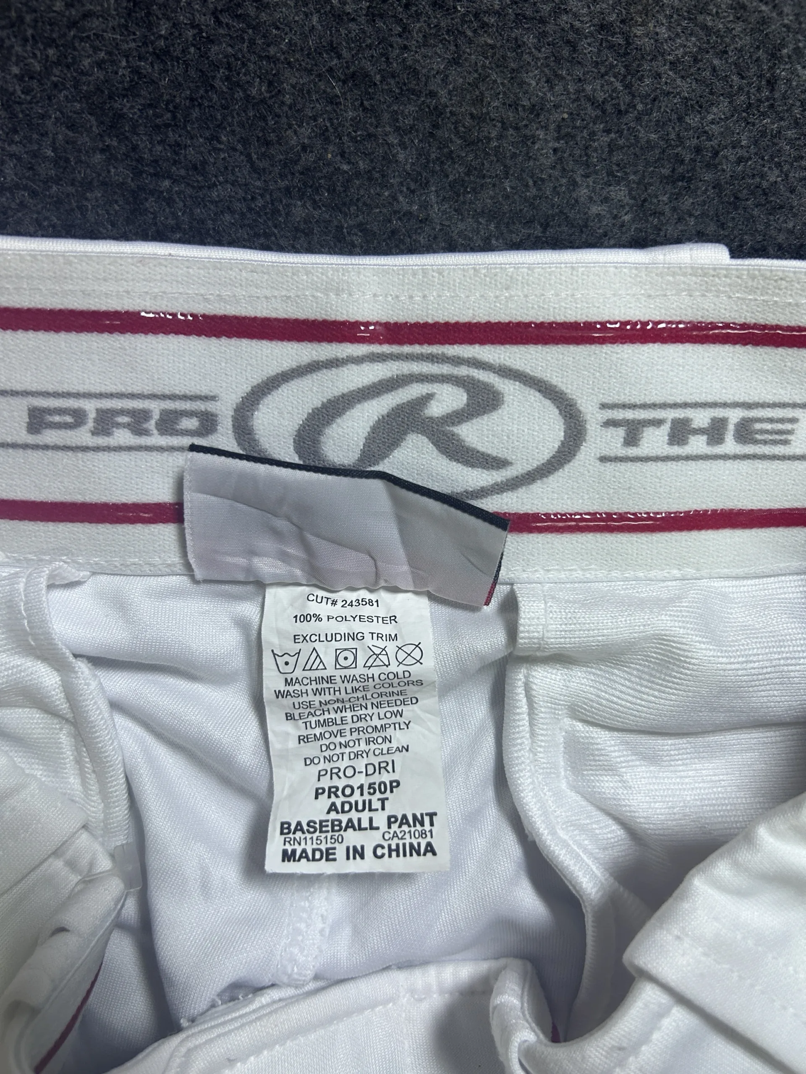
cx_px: 403
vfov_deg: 67.3
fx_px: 807
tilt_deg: -64.8
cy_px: 537
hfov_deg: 53.1
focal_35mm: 26
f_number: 1.5
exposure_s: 1/100
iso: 125
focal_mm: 5.7
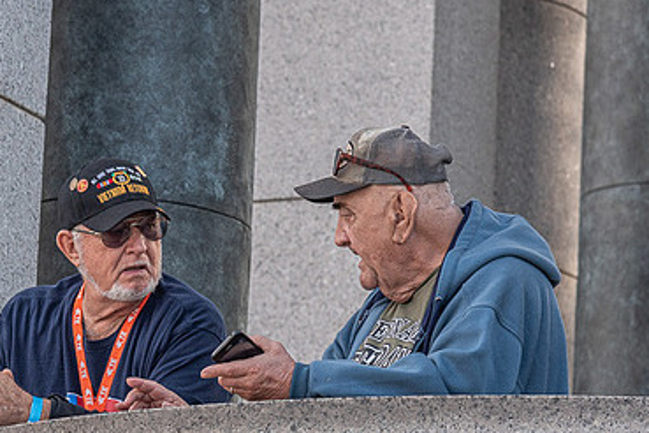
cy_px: 297
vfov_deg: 6.1
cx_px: 164
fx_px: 4038
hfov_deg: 9.2
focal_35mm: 224
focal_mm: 100
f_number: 6.3
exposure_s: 1/640
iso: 500
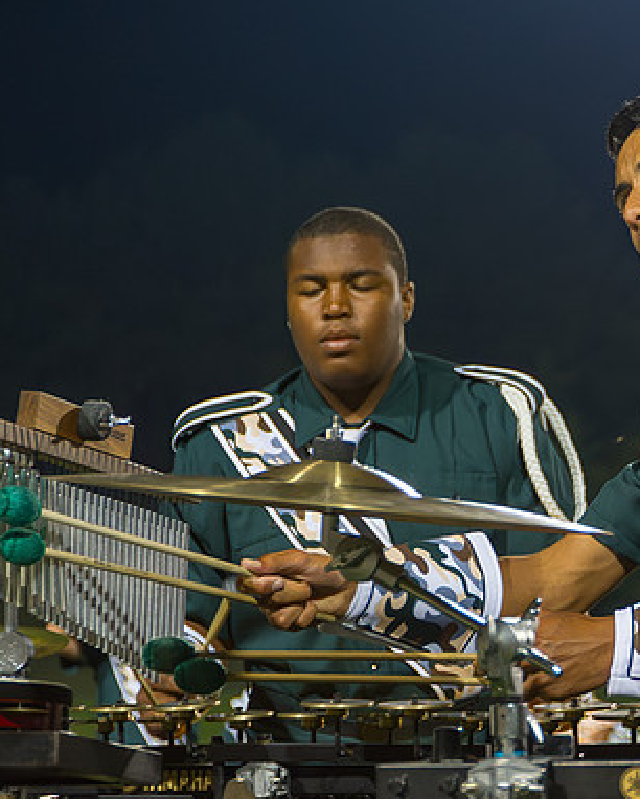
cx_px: 699
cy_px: 320
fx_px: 3643
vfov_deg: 12.5
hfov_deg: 9.9
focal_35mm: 154
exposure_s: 1/160
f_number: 5.6
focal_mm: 85
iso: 2800
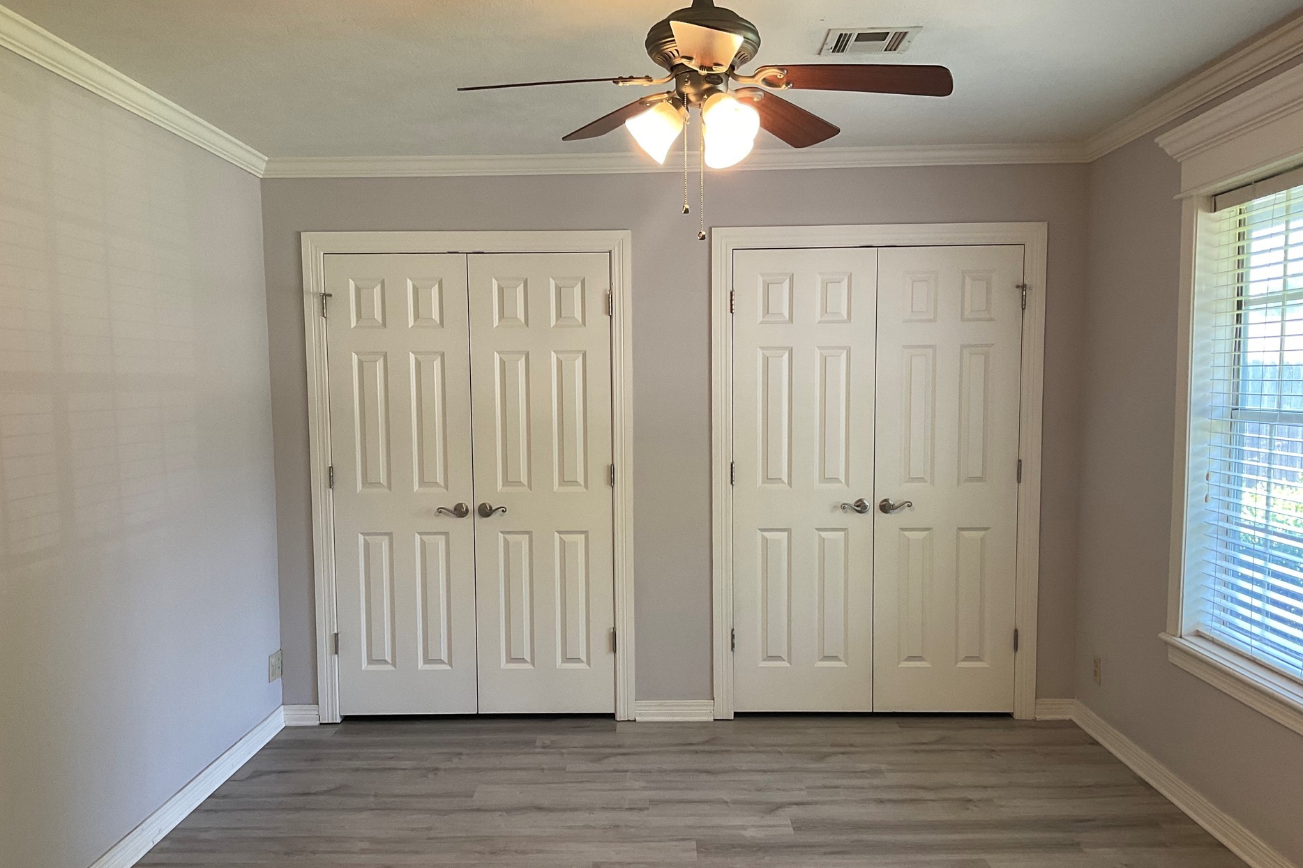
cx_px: 645
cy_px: 491
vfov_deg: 42.2
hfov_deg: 60.3
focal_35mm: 31
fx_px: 1122
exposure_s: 1/60
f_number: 1.8
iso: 50
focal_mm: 3
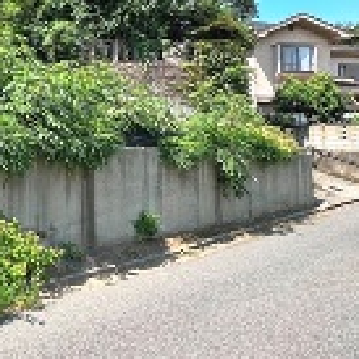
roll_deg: -2.4
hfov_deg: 37.2
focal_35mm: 36
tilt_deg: +3.5
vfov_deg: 45.6
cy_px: 131
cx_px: -52
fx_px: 422
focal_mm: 2.22
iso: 40
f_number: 2.2
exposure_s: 1/438
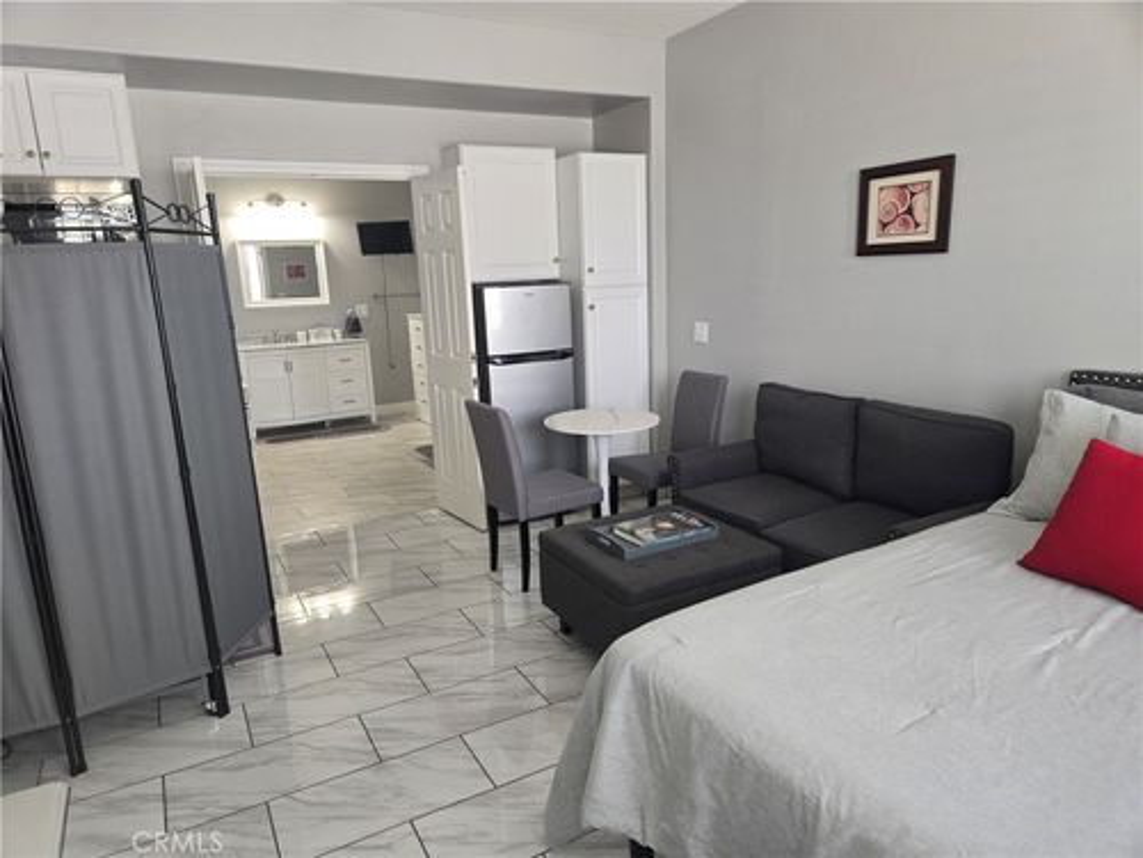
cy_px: 429
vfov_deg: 58.9
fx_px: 759
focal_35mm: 23
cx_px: 572
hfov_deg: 73.9
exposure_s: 1/60
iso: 100
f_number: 1.8
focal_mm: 5.4
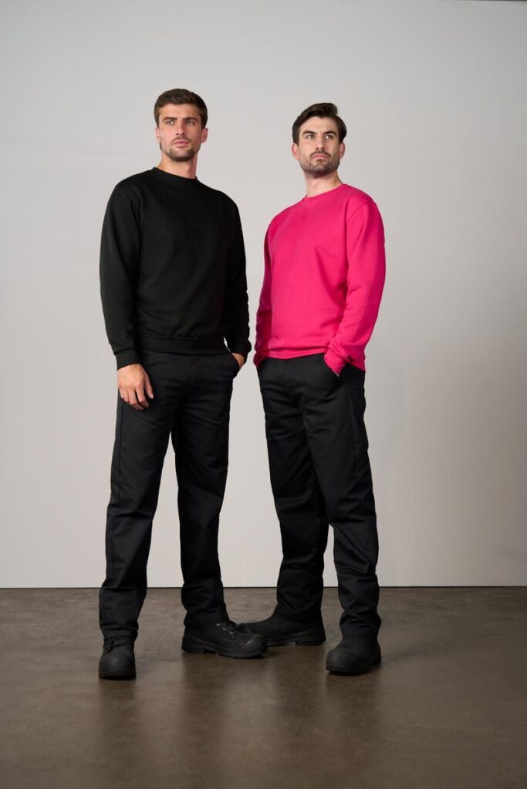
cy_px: 394
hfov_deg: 27.0
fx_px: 1097
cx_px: 264
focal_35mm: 50
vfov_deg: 39.6
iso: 500
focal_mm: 50
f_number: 3.5
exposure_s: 1/160
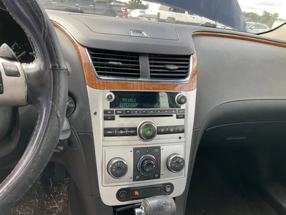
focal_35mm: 29
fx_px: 240
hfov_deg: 61.7
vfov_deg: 48.2
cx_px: 143
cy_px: 108
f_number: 1.8
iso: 32
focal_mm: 3
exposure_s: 1/122
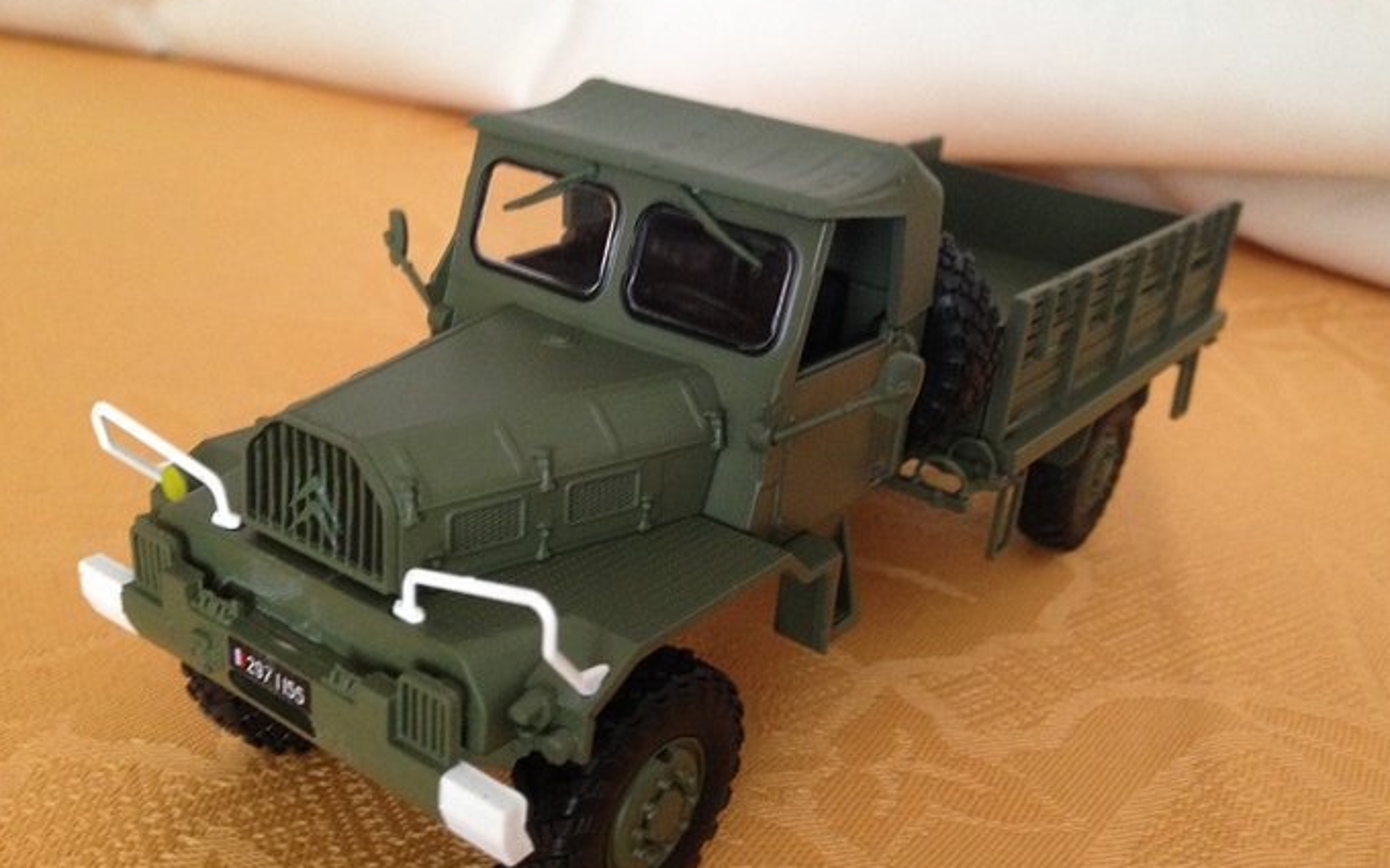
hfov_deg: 54.0
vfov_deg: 35.3
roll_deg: -5.4
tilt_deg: -24.2
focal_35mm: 36
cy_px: 440
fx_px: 1364
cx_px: 709
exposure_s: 1/20
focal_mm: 4.12
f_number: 2.4
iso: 250
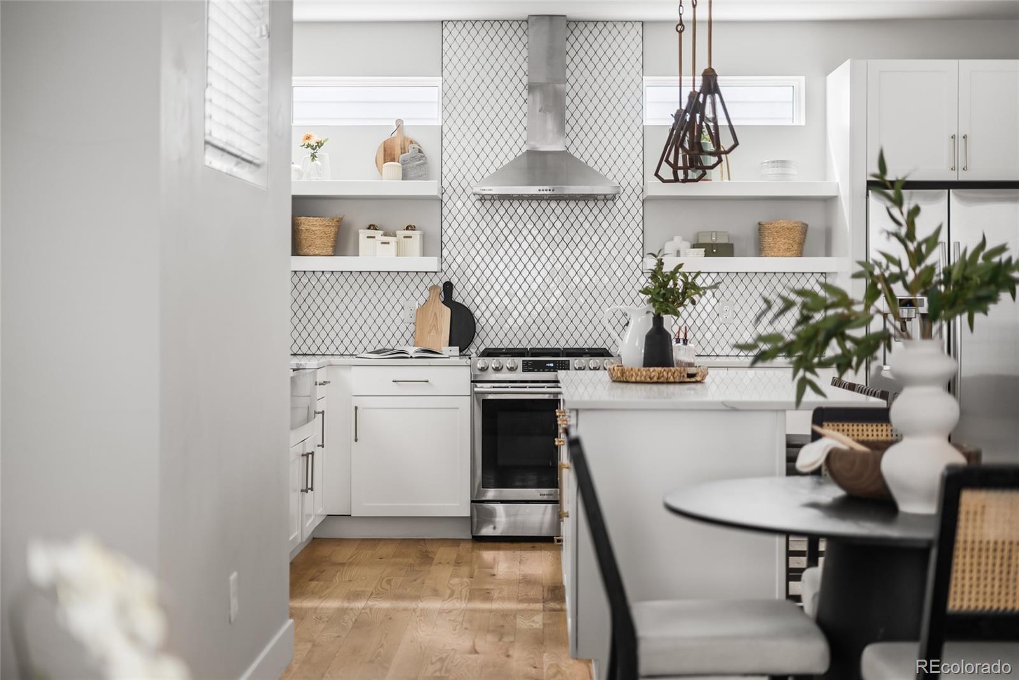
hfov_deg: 39.6
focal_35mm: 50
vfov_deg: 27.0
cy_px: 340
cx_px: 510
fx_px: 1416
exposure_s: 1/6
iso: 200
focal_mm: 50
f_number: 1.8
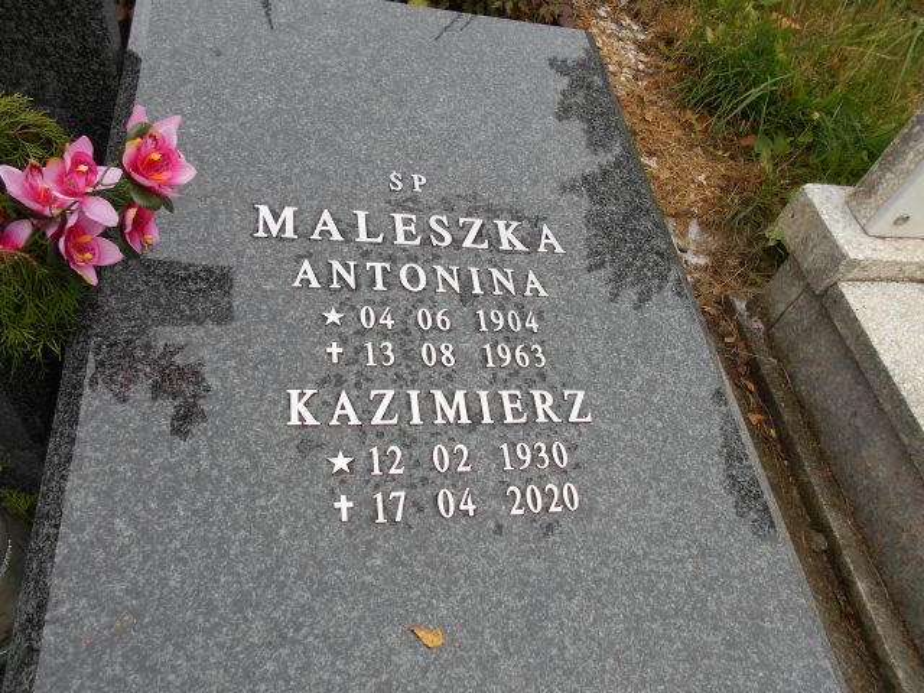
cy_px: 346
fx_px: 694
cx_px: 462
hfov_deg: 67.3
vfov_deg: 53.1
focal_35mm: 26
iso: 80
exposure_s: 1/400
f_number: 3.2
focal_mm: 4.6
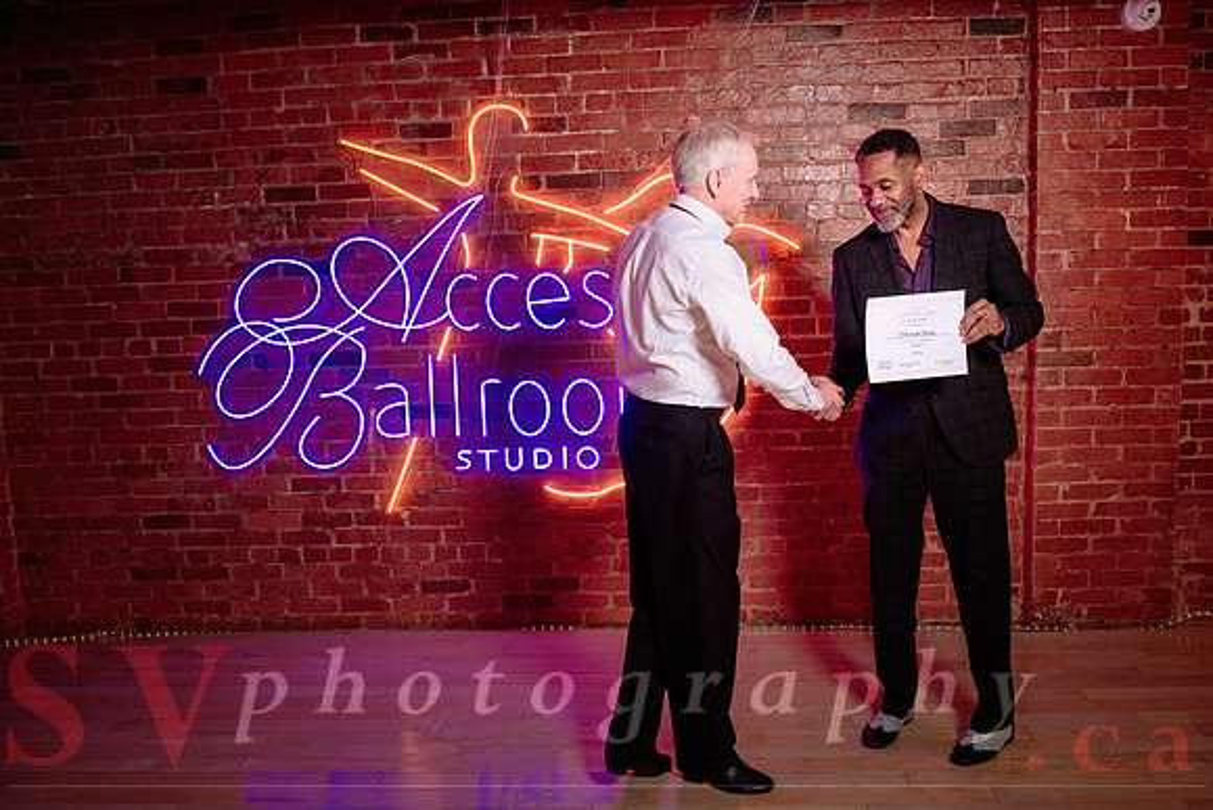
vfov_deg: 41.9
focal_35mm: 31
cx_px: 675
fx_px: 1055
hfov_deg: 59.7
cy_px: 448
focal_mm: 28
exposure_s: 1/200
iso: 500
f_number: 3.2
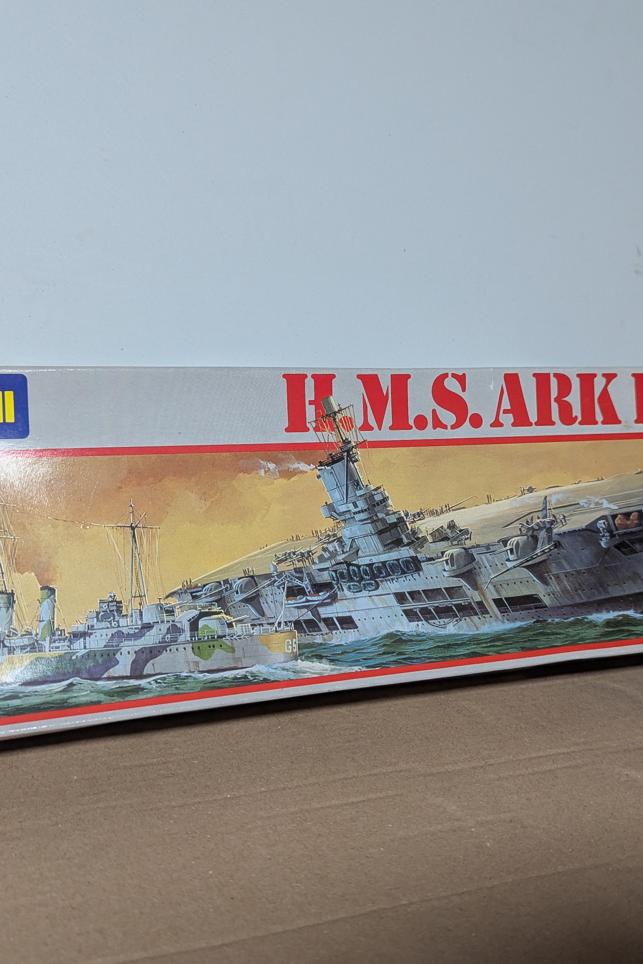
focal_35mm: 34
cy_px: 485
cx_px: 356
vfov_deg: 55.8
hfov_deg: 38.8
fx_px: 911
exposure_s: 1/80.1
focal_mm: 6.81
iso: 367
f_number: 1.85
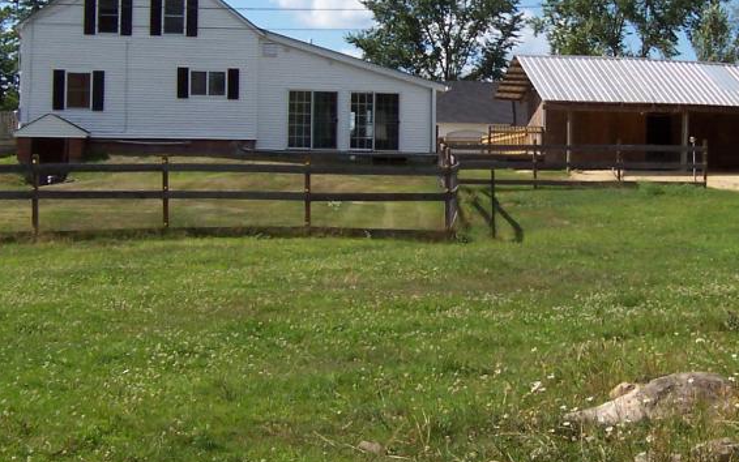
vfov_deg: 18.8
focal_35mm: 69
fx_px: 1390
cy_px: 123
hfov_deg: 29.5
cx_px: 520
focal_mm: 5.6
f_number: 5.6
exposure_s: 1/500
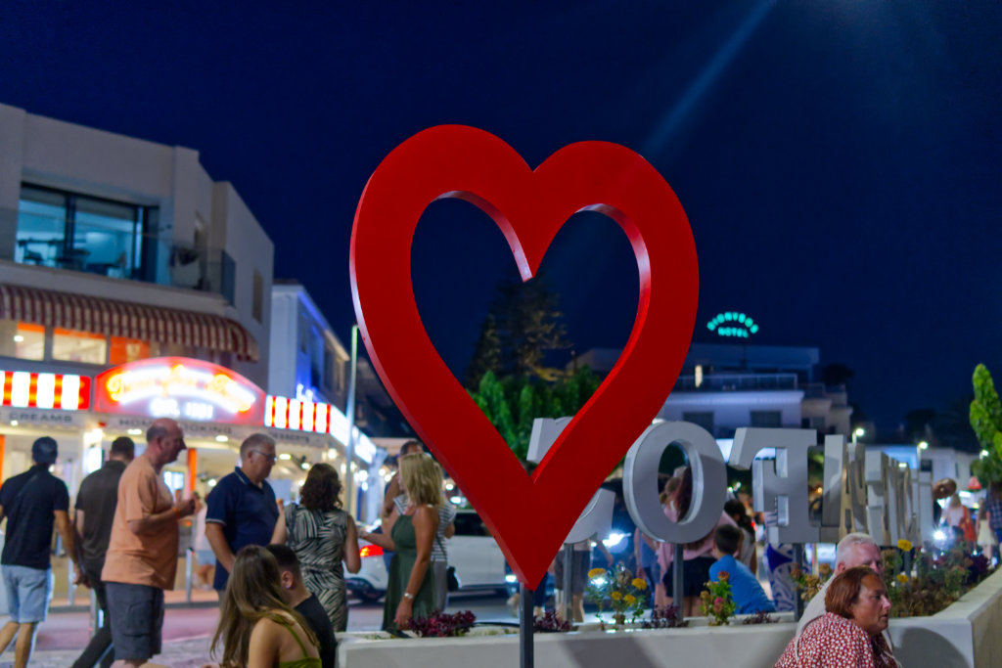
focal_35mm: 45
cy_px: 334
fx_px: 1253
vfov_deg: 29.9
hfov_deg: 43.6
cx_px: 501
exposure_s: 1/160
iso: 2000
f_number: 2
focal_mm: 30
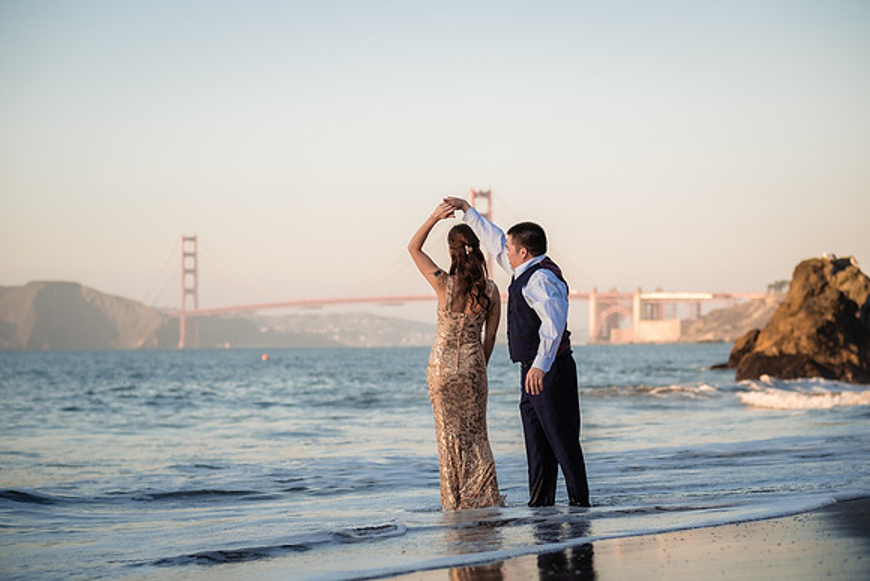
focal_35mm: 84
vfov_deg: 16.3
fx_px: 2030
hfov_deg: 24.2
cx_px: 435
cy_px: 290
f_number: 2.2
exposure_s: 1/640
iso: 160
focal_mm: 56
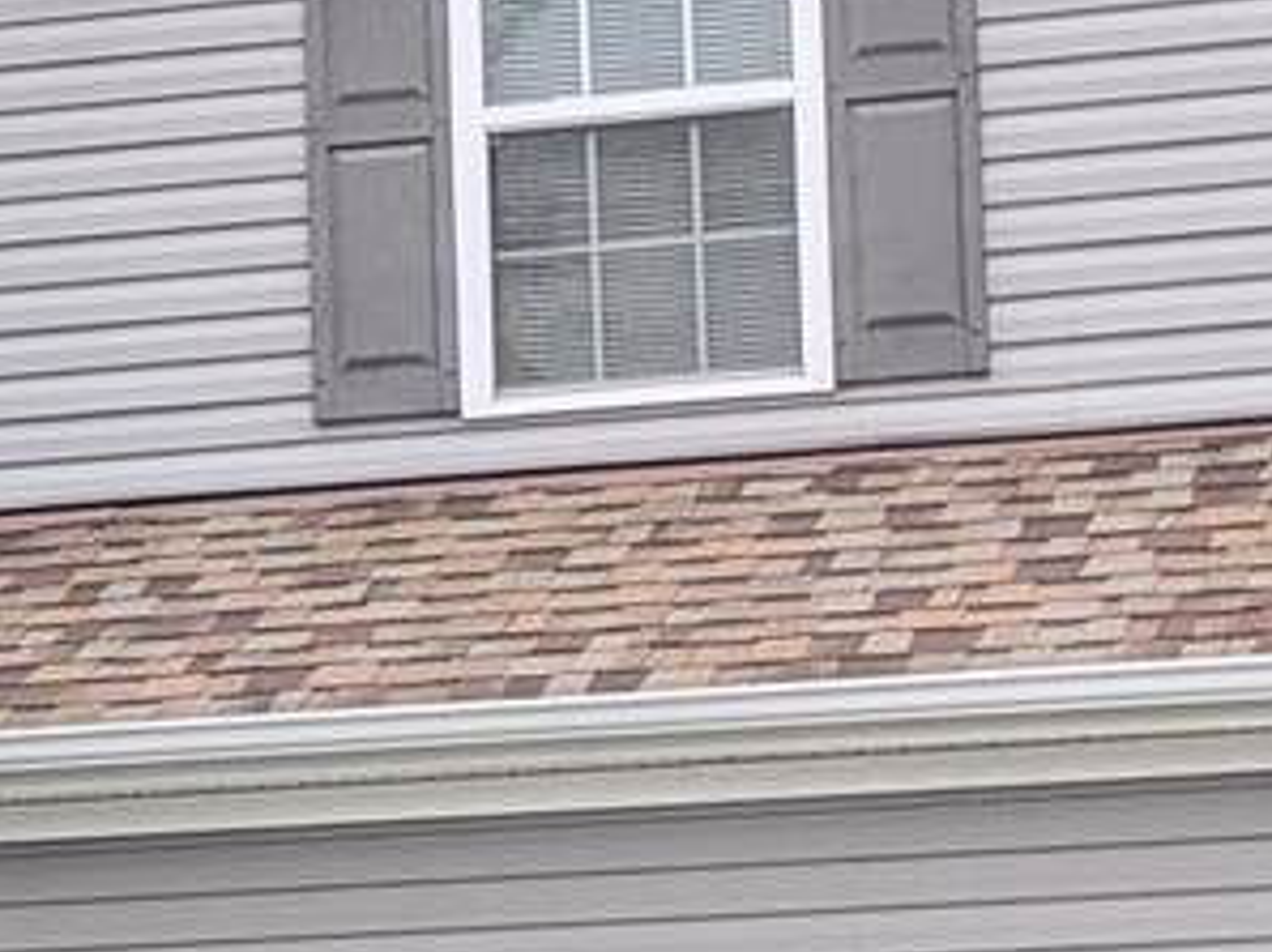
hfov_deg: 9.3
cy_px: 653
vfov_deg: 7.1
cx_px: -361
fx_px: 7710
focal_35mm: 210
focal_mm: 6.9
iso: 25
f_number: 1.68
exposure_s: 1/54.6
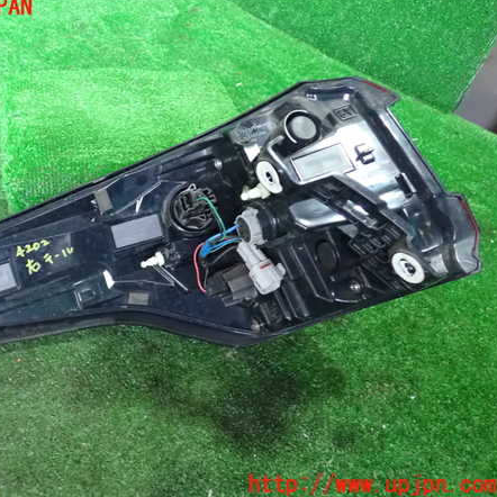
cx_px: 165
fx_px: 585
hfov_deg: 45.3
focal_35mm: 36
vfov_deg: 46.0
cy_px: 246
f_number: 2.3
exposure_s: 1/50
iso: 1600
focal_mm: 5.4
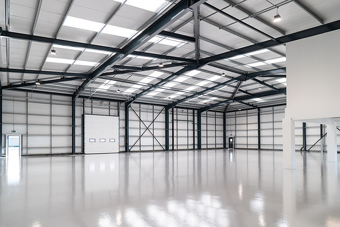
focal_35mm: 22
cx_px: 170
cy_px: 114
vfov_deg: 57.3
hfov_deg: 78.6
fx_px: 208
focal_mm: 22
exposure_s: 1/80
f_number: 4
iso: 640
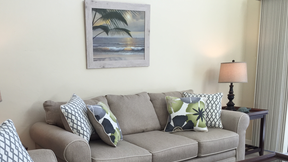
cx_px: 107
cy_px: 127
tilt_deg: -10.8
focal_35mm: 40
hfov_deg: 49.9
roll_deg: +0.6
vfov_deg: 29.1
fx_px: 305
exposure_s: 1/60
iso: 32
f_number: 2.2
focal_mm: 4.15
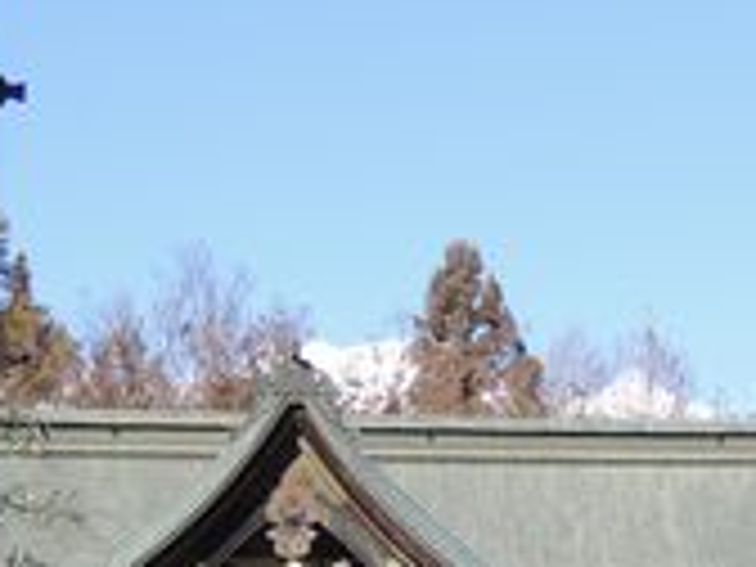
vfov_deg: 7.7
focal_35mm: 191
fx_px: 4171
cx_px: 616
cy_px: 526
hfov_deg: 10.3
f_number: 3.7
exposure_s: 1/500
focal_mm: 9
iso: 100
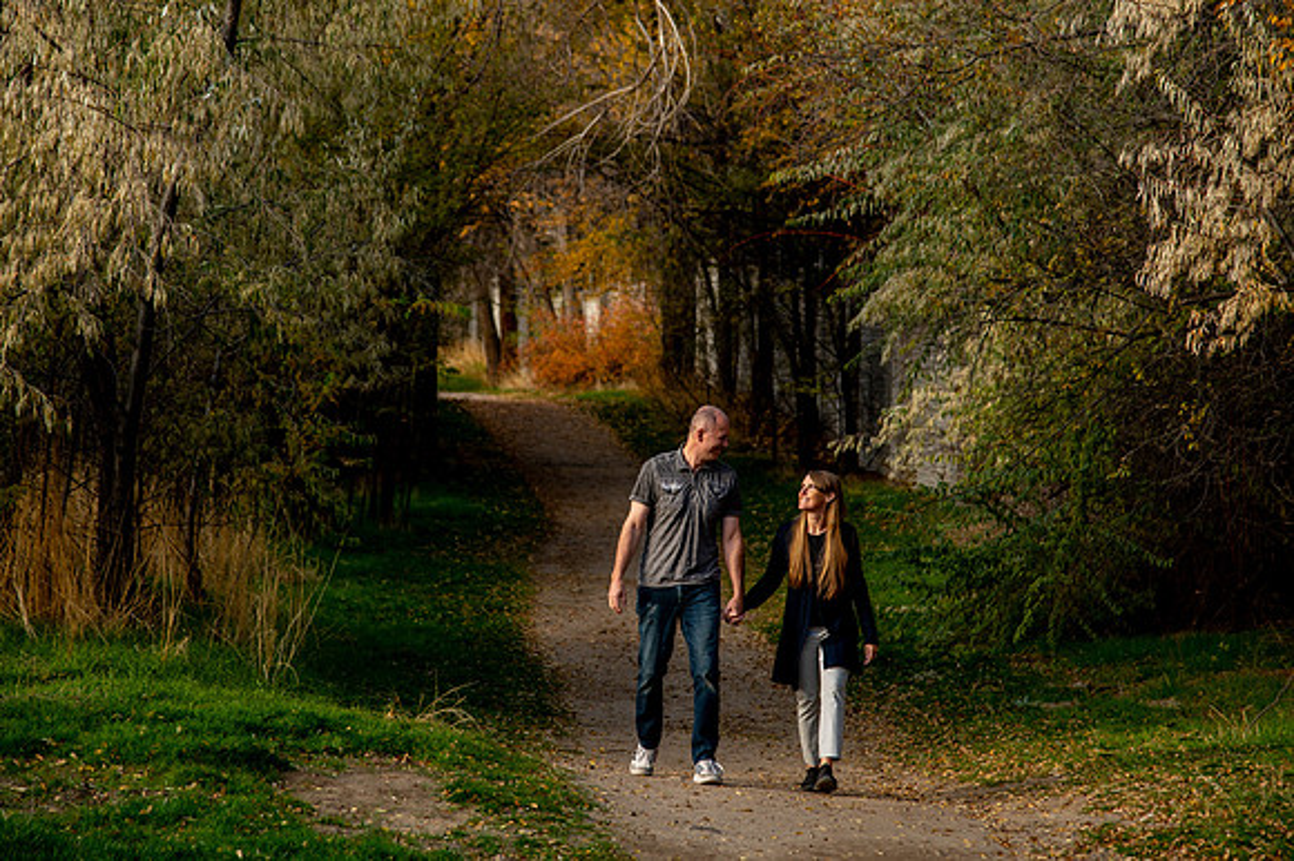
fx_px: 4020
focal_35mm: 112
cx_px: 633
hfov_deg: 18.3
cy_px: 372
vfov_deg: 12.2
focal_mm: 95
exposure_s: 1/400
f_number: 4.5
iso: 400
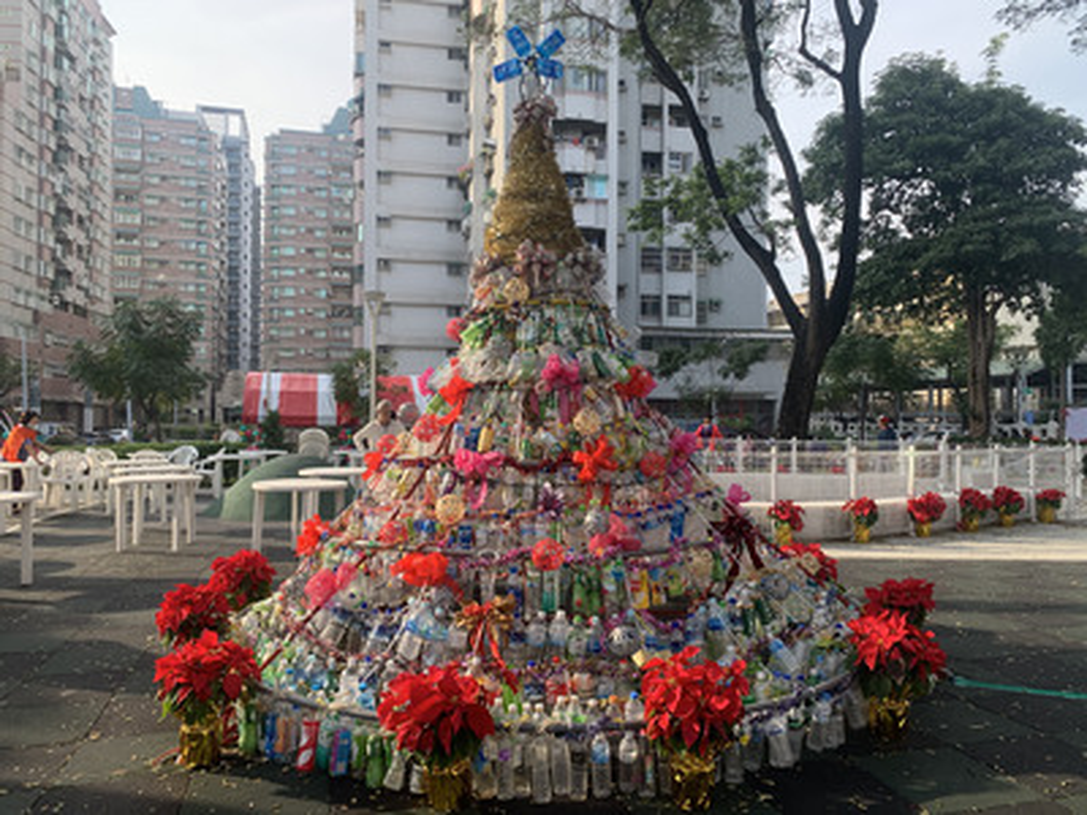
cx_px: 544
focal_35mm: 26
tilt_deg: +0.0
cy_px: 408
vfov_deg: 53.1
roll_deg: -0.2
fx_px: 816
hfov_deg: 67.3
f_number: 1.8
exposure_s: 1/583
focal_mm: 4.25
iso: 25
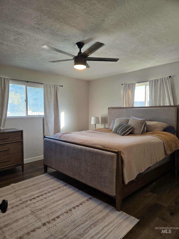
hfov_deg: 58.9
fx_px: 159
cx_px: 90
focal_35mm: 23
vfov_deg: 73.9
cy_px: 120
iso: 80
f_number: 1.8
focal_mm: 5.4
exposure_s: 1/120
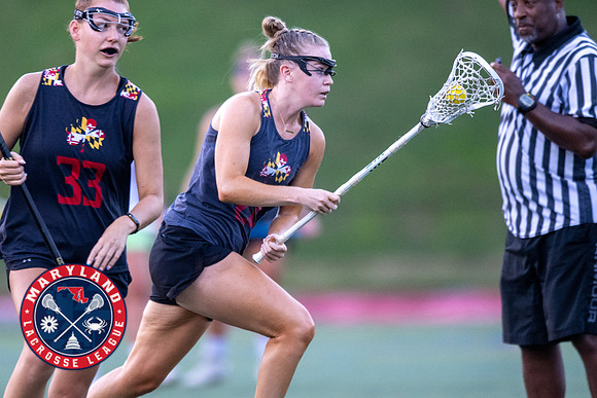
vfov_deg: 2.0
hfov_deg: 2.9
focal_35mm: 703
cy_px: 217
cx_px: 240
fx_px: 11656
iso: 2200
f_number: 2.8
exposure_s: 1/1000
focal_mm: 400
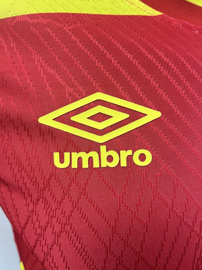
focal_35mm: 26
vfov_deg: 67.3
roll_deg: -5.0
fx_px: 202
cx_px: 101
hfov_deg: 53.1
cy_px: 135
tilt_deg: -29.6
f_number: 1.6
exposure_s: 1/121
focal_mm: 5.1
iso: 125
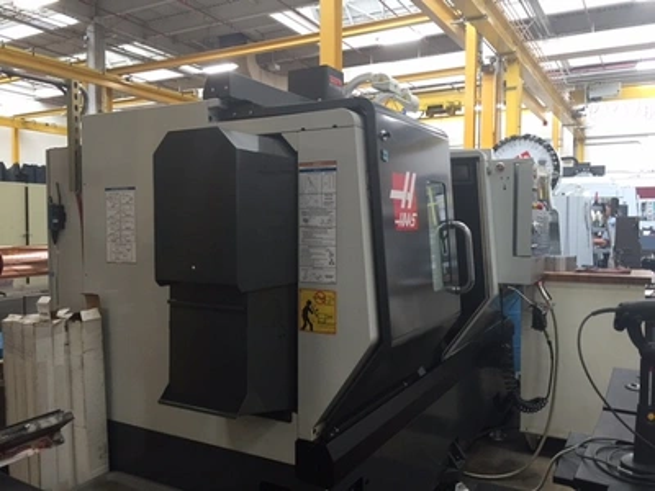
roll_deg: -0.5
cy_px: 246
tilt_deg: -2.2
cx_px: 328
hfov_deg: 61.7
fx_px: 549
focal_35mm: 29
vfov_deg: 48.2
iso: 50
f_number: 2.2
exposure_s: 1/30
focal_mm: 4.15
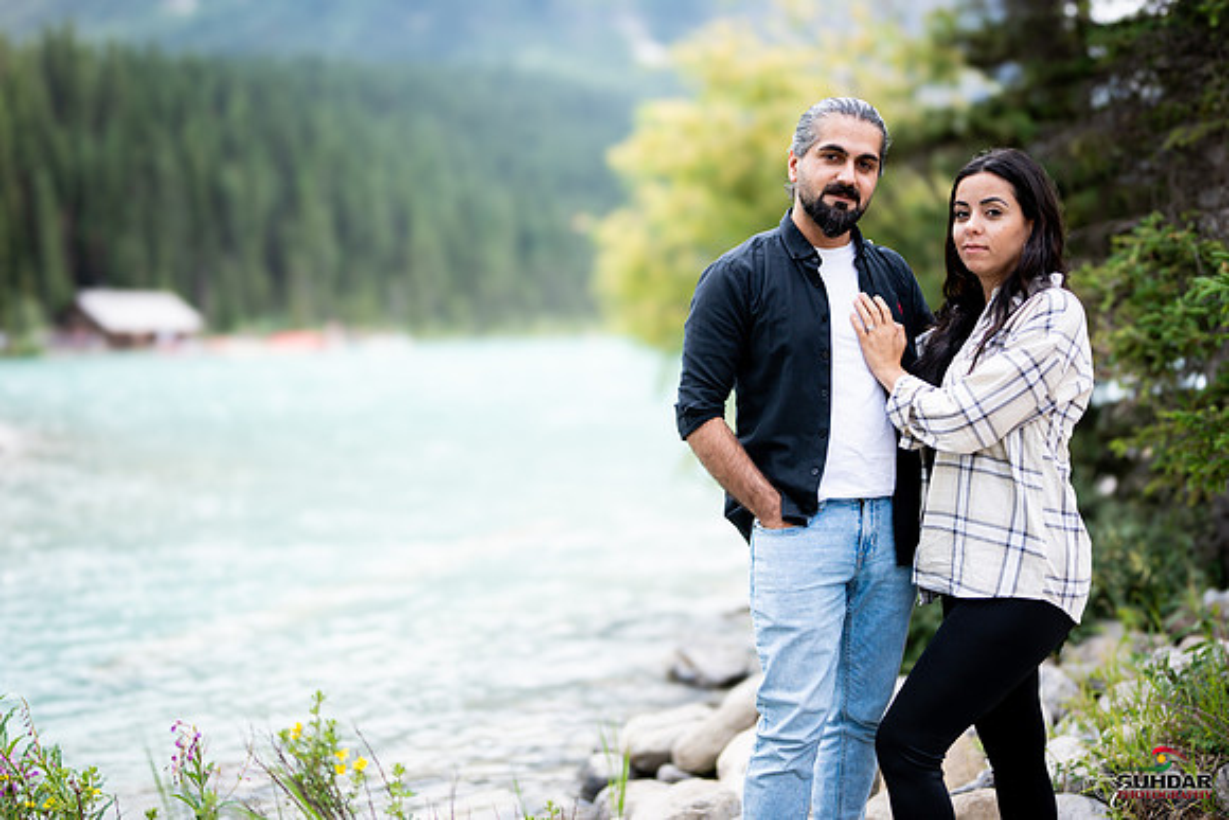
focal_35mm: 35
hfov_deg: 54.4
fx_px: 1195
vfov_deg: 37.9
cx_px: 614
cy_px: 410
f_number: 1.2
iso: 200
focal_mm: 35
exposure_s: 1/5000
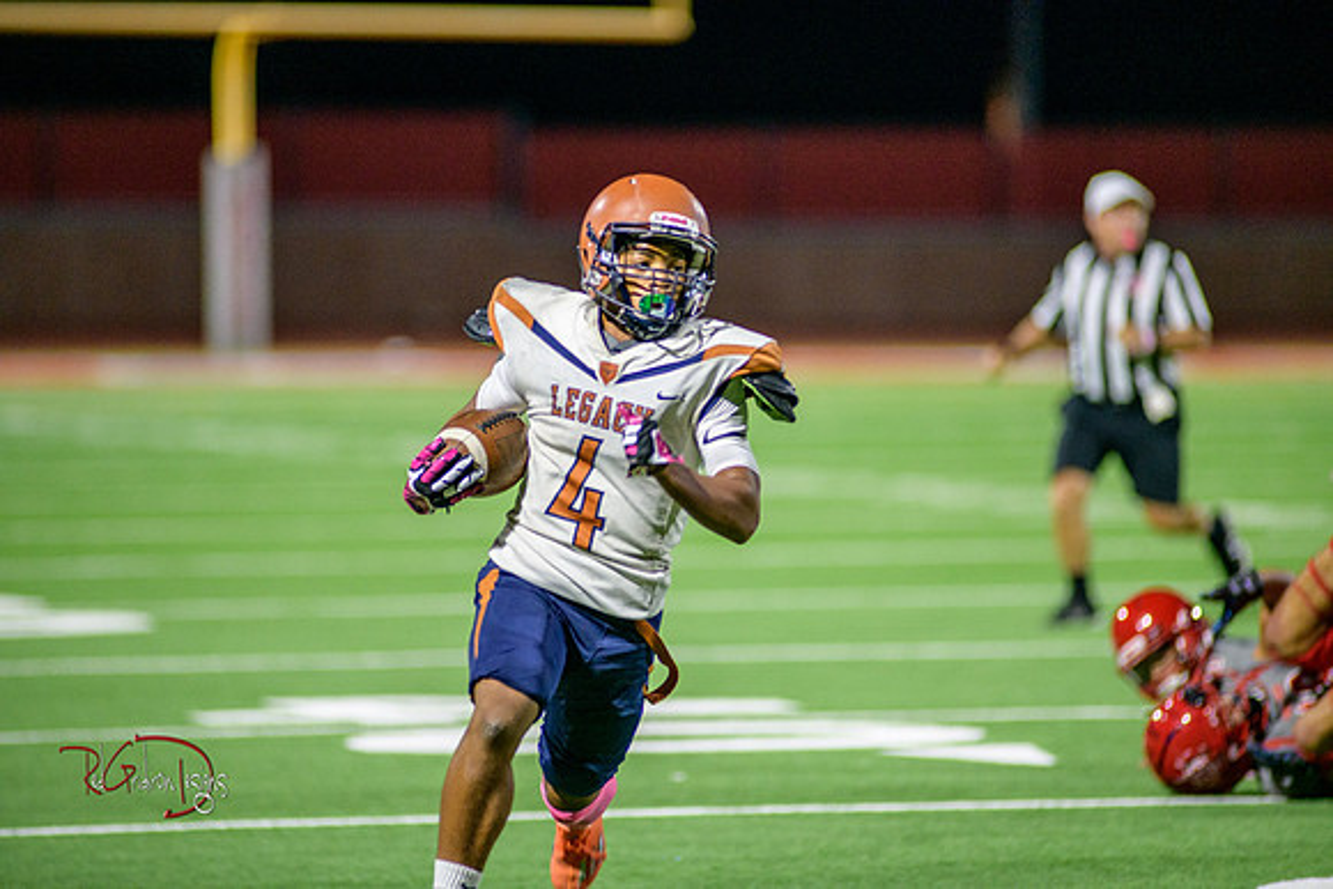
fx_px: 11110
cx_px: 666
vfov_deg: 4.6
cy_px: 444
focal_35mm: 300
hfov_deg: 6.9
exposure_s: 1/500
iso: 2000
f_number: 2.8
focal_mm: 300
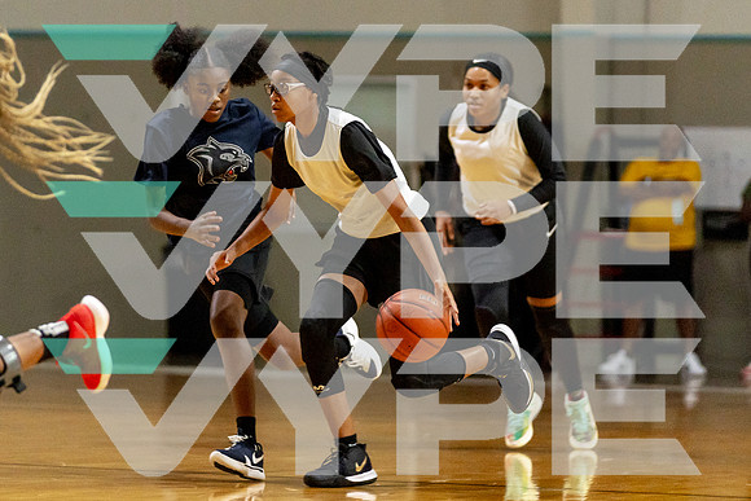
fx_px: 4911
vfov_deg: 5.8
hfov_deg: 8.7
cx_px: 348
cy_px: 200
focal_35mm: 235
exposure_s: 1/800
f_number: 2.8
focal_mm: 150
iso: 2500
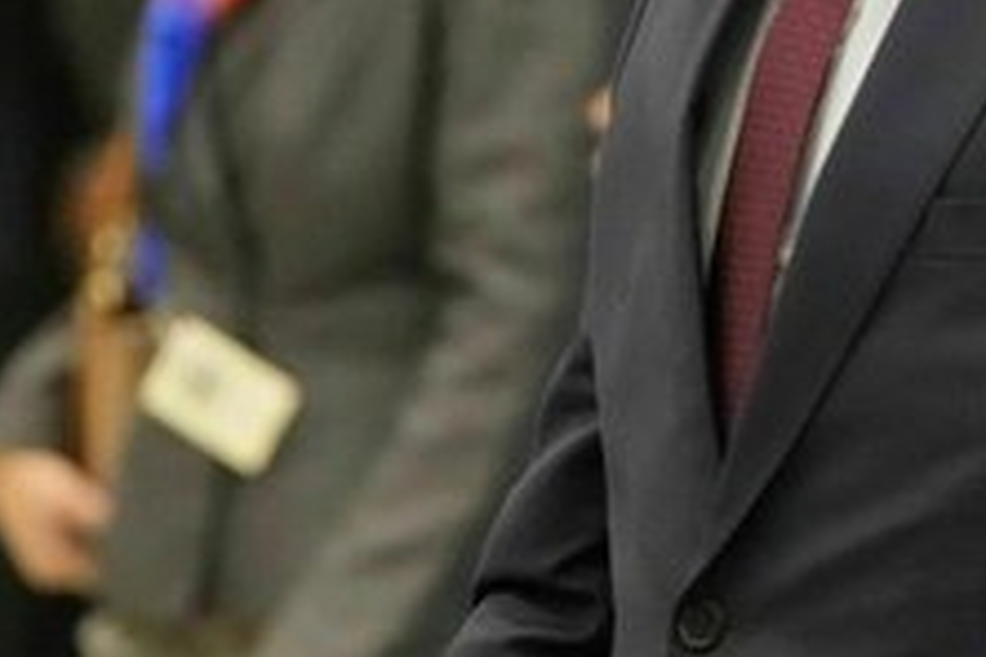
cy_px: 257
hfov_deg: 3.6
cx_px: 746
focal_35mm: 571
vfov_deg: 2.4
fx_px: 15638
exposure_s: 1/500
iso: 10000
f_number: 2.8
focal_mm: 134
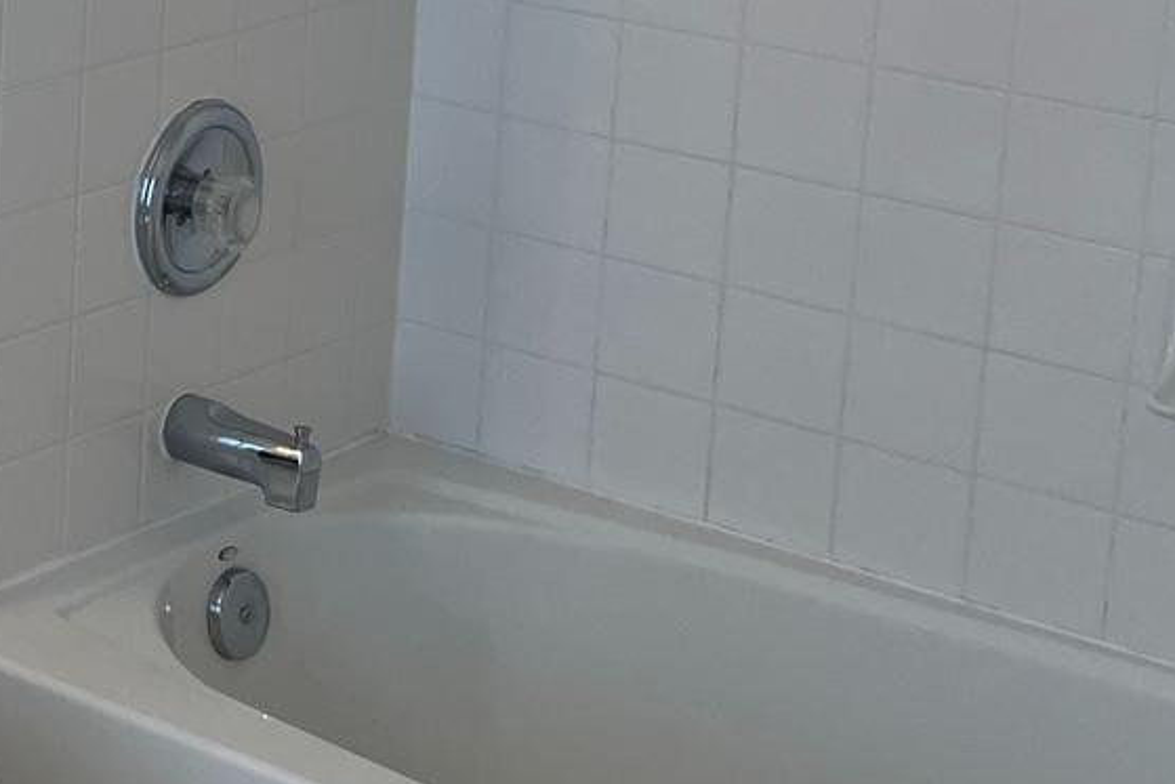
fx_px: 3232
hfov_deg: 17.6
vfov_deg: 13.5
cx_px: -788
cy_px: -139
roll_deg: +0.7
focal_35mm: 99
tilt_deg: -11.7
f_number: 1.6
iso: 64
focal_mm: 5.1
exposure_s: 1/120
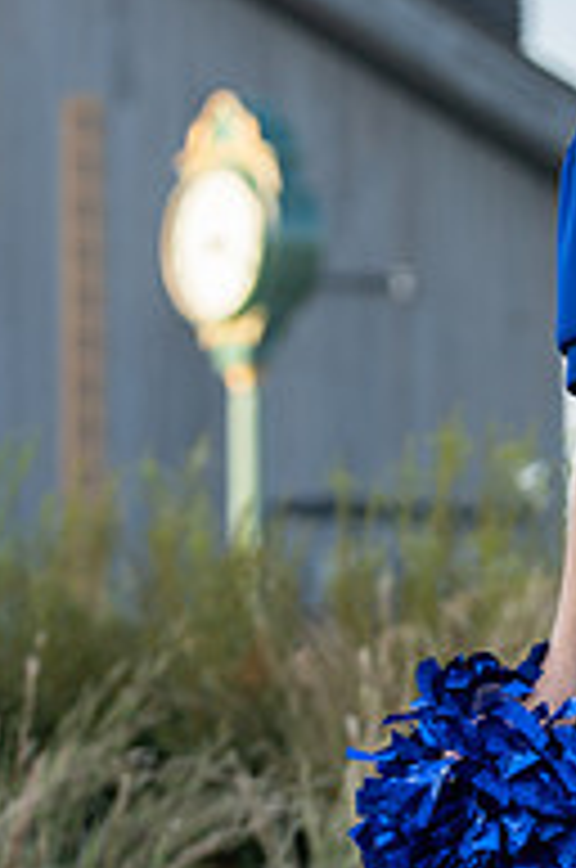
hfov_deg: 5.3
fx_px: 6238
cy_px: 286
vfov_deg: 8.0
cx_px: 806
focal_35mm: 259
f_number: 3.2
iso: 125
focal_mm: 86
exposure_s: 1/400
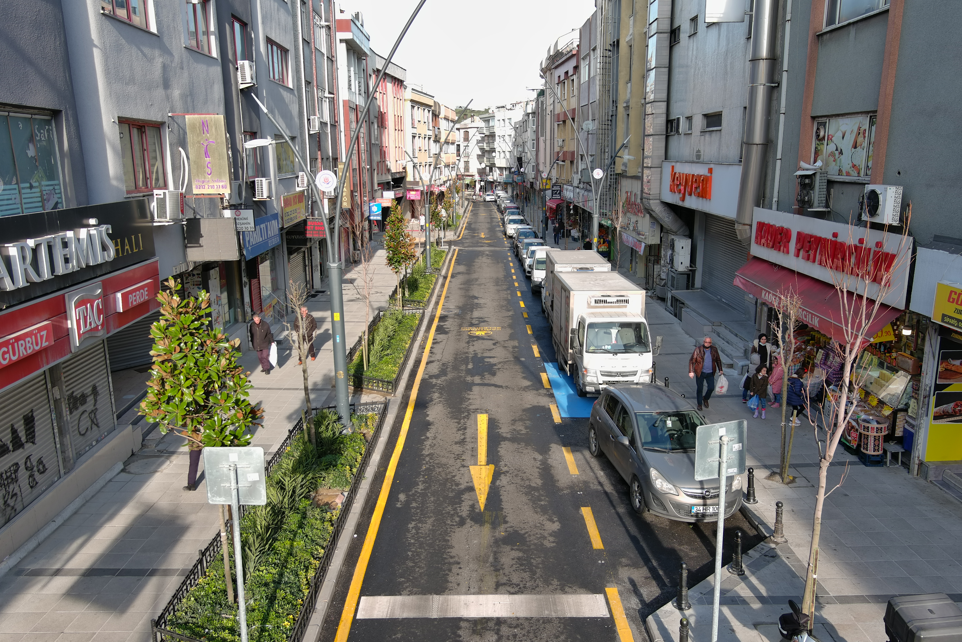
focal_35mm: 29
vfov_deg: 45.0
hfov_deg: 63.7
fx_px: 775
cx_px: 481
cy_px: 321
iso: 100
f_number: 2.8
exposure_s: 1/400
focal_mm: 10.57
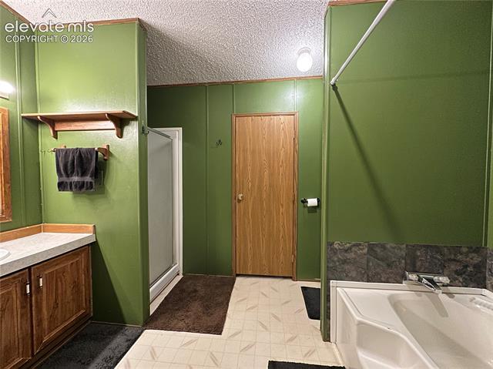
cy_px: 184
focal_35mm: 14
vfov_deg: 85.6
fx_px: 199
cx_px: 246
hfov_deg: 102.1
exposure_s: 1/60
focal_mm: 2.22
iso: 640
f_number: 2.2
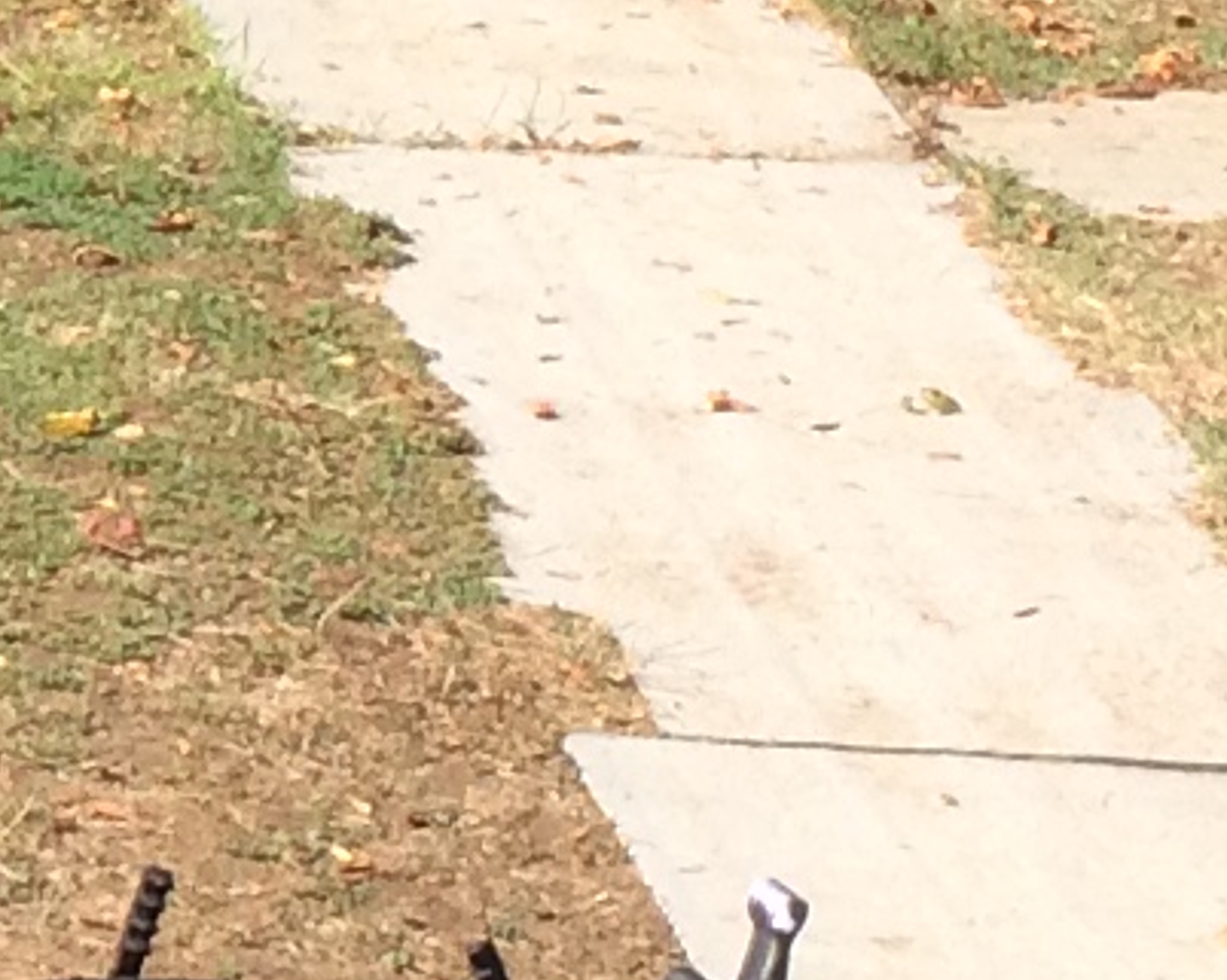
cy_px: -617
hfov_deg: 7.9
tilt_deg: -7.7
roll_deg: -0.8
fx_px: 8346
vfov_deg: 6.6
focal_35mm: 230
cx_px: -1404
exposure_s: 1/1414
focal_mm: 4.15
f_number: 2.2
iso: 32
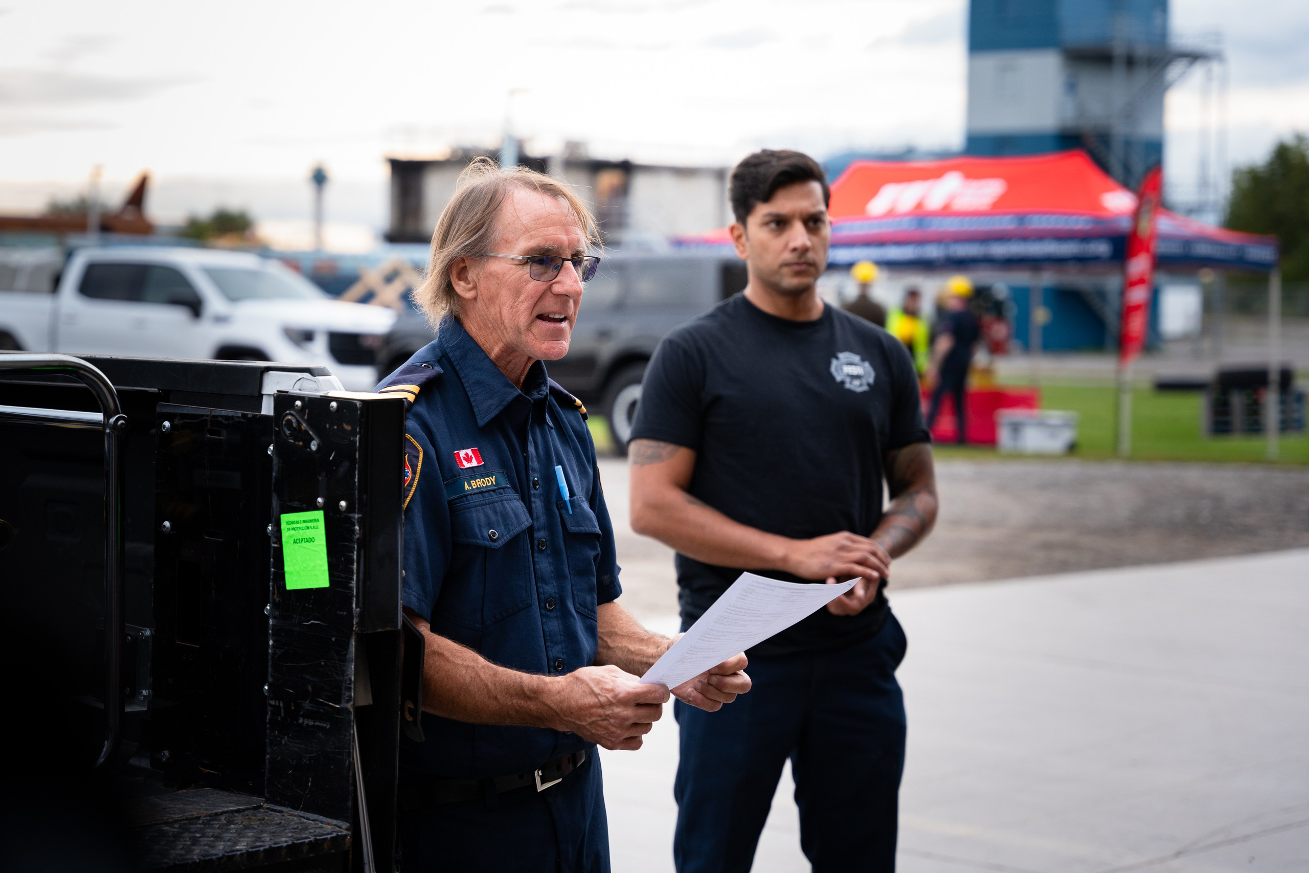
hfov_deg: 26.1
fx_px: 2827
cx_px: 629
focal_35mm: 78
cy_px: 416
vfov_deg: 17.6
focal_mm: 70
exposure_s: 1/640
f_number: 2.8
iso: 640
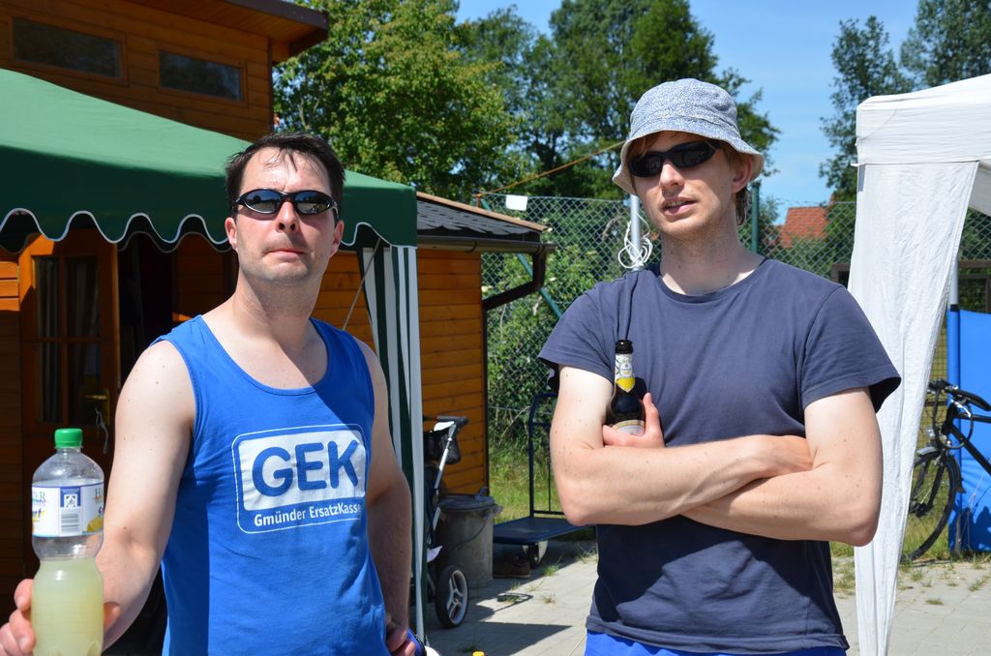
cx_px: 496
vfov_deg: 21.5
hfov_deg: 32.0
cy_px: 328
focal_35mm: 63
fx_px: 1730
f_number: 8
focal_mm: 42
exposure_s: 1/250
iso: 100
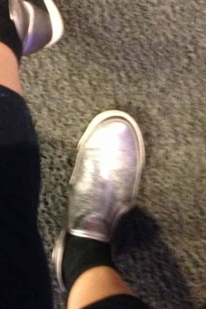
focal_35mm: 76
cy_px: 56
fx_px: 653
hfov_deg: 17.9
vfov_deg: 26.1
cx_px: 71
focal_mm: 4.1
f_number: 2.4
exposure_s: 1/15
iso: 800
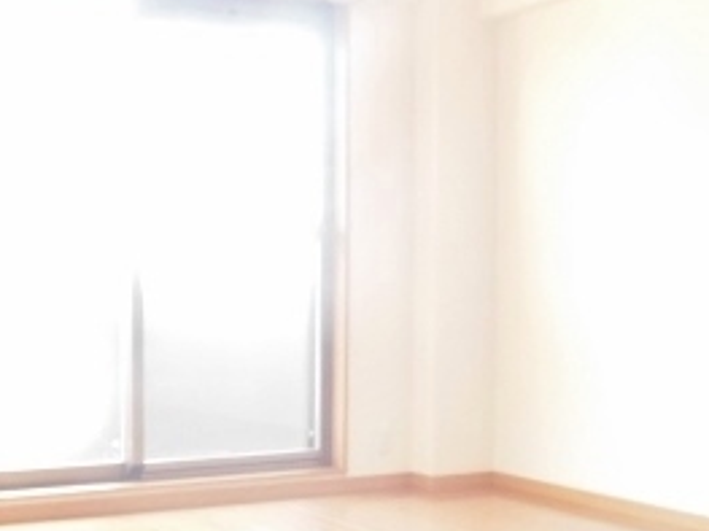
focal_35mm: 56
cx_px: 267
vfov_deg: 25.9
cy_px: 361
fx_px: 1146
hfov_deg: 34.2
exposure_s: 1/20
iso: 400
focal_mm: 4
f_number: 3
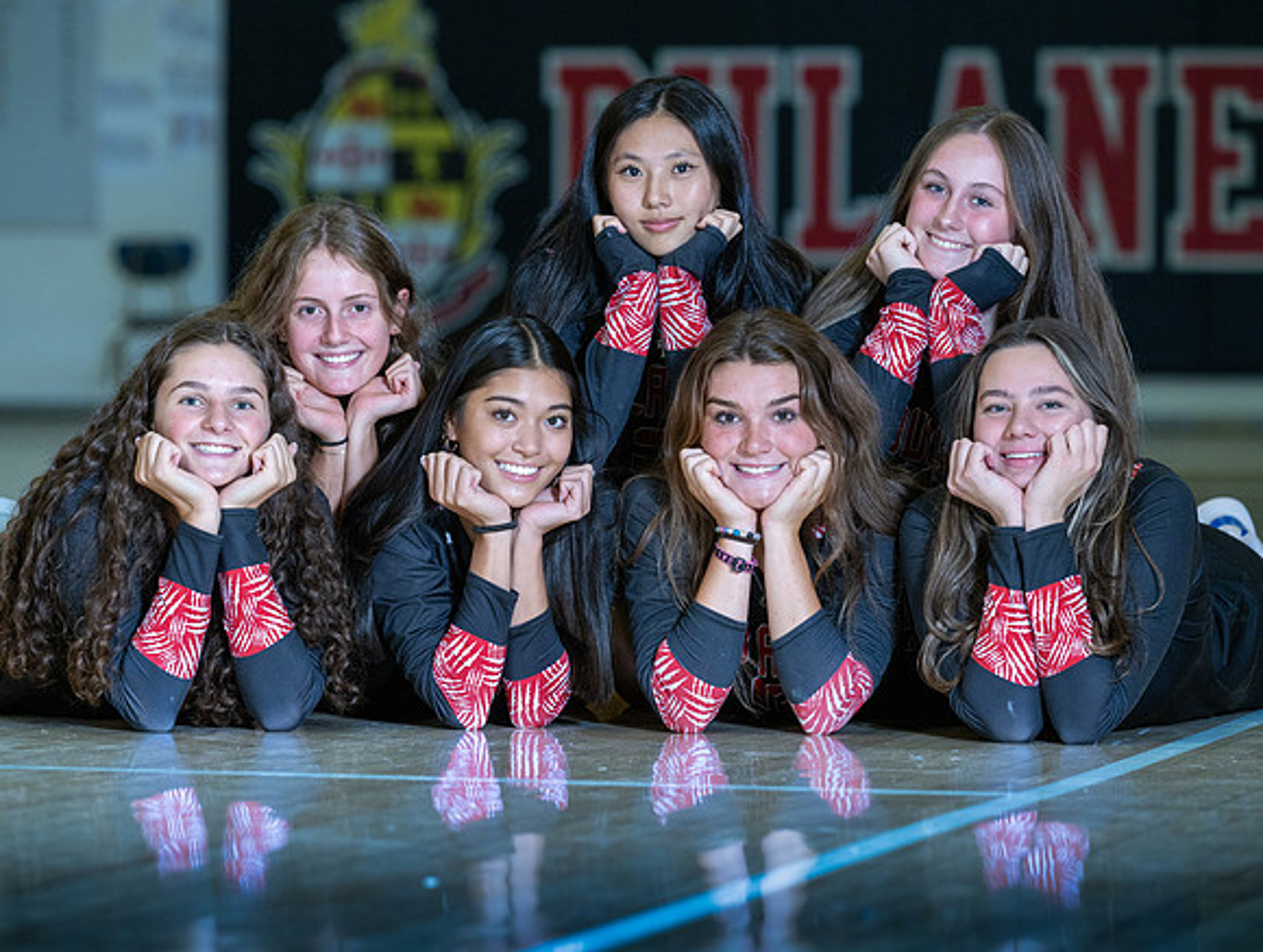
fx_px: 6834
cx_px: 586
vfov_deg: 8.0
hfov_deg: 10.6
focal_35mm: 187
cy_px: 476
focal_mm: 170
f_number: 4.5
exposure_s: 1/160
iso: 400
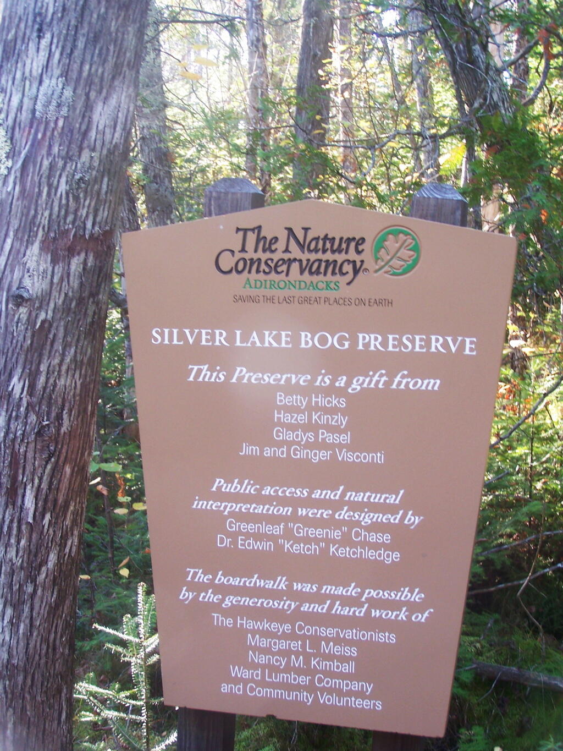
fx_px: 1214
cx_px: 282
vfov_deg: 34.3
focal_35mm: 56
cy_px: 376
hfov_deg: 26.1
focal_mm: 9.3
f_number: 3.1
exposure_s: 1/40
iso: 80
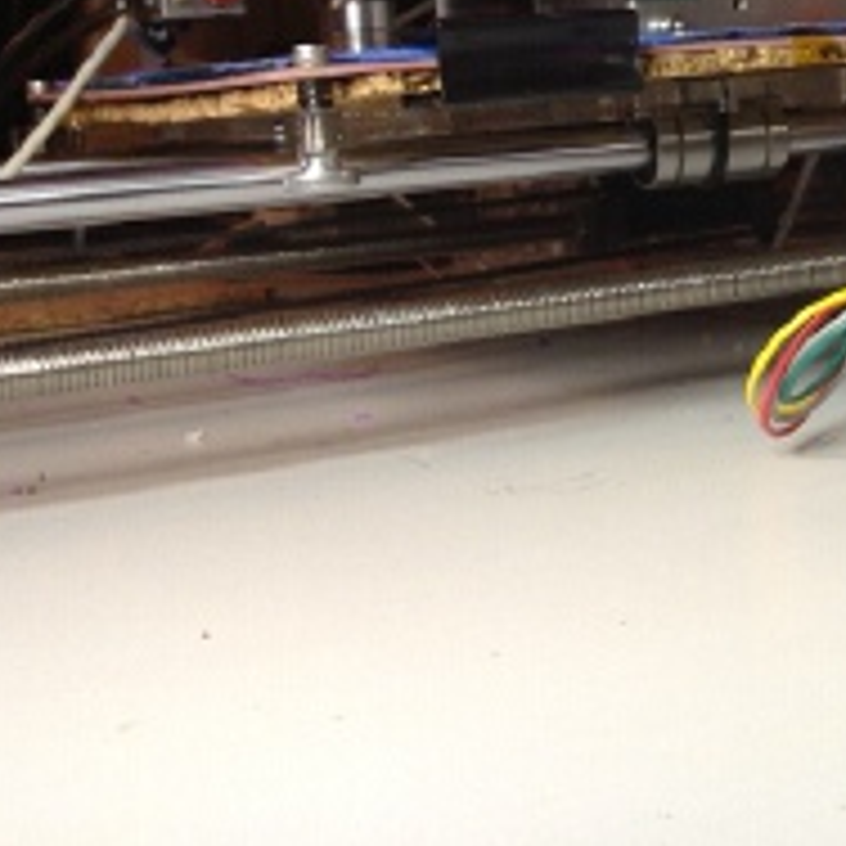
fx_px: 2295
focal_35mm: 83
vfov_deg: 20.4
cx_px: 1112
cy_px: 63
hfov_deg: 19.2
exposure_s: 1/25
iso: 50
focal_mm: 3.3
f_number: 2.4
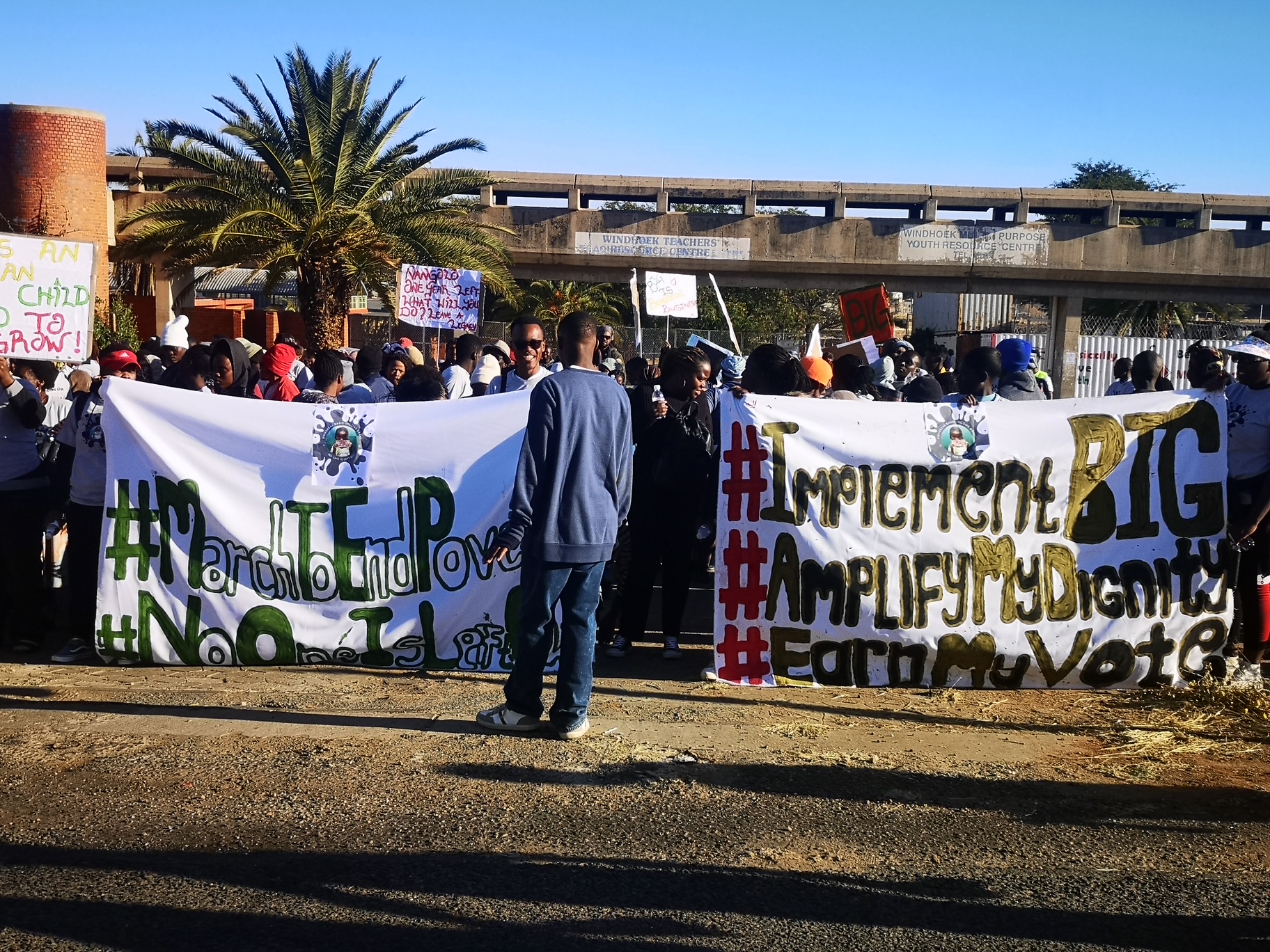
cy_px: 476
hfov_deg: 49.0
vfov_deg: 37.7
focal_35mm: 38
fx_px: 1394
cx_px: 635
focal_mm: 5.58
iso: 50
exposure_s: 1/1488
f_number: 1.8
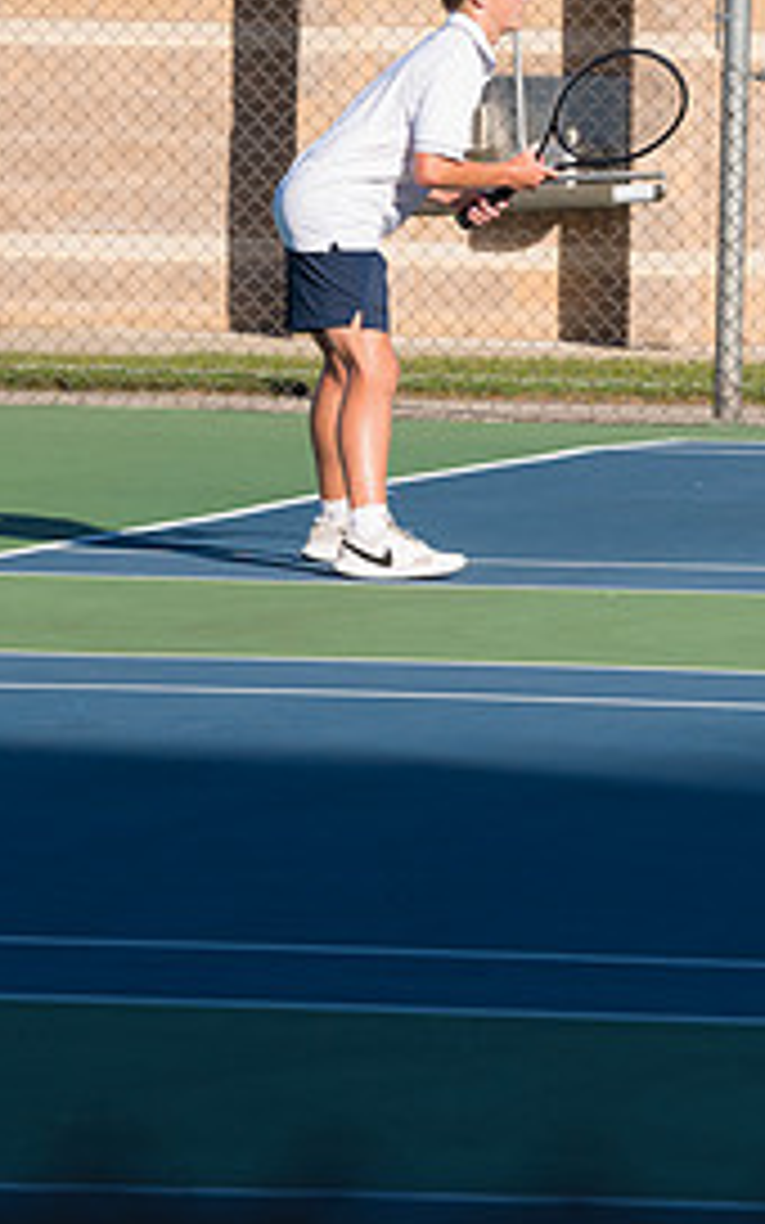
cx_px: 403
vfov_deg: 4.2
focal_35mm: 506
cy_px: 266
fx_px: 16879
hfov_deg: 2.6
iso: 320
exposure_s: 1/1600
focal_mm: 200
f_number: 5.6
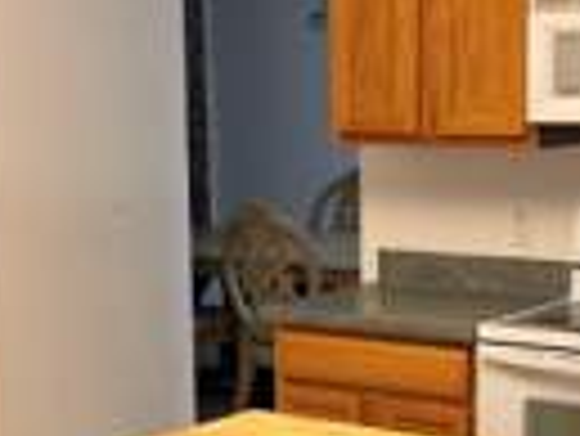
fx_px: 1493
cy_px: 360
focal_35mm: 89
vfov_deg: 16.5
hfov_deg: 21.9
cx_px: 364
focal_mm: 6.76
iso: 160
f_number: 1.78
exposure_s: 1/60
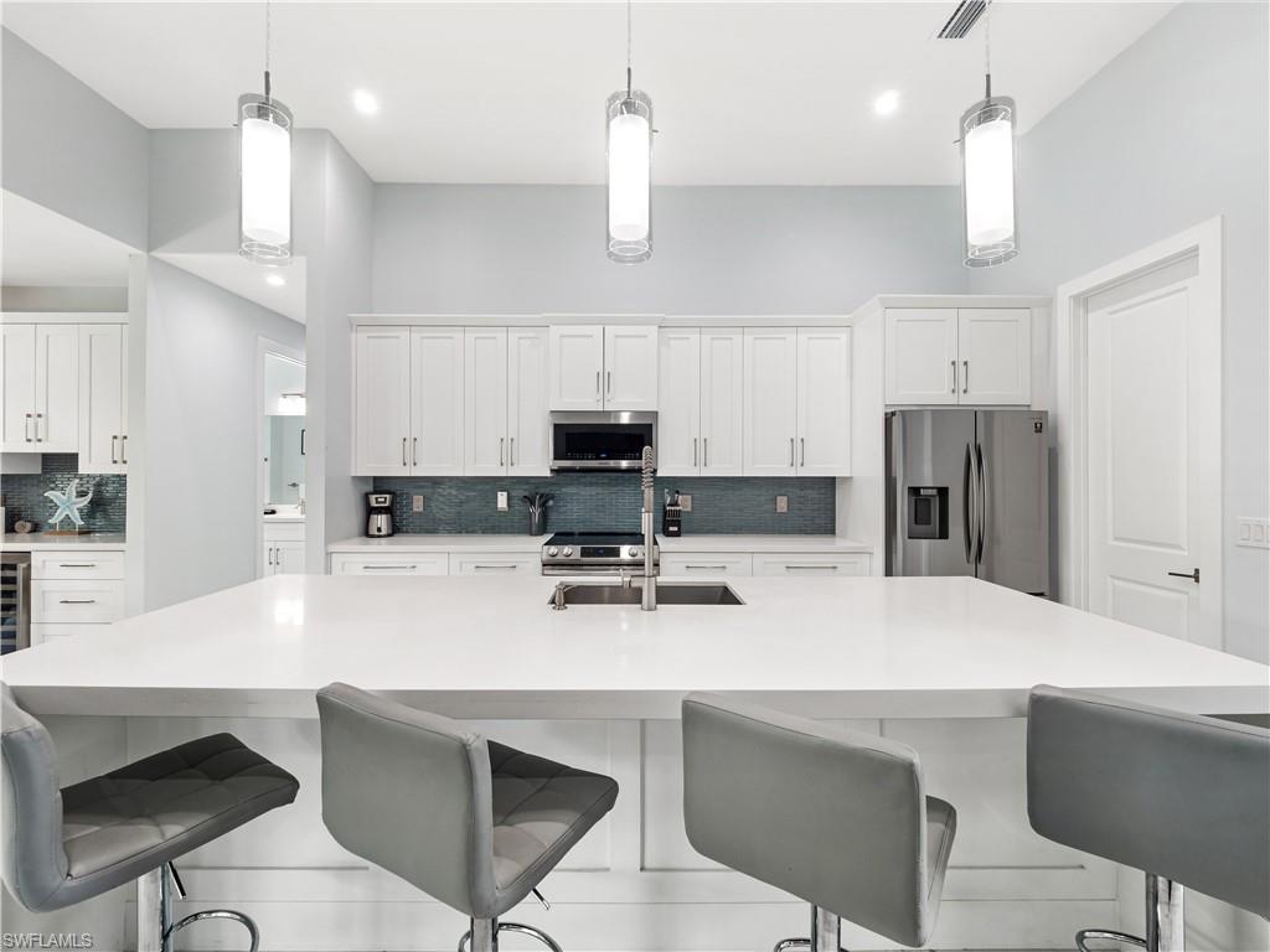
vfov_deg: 85.7
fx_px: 514
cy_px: 476
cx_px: 635
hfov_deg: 102.1
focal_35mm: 14
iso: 200
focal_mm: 7
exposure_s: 1/10
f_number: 7.1
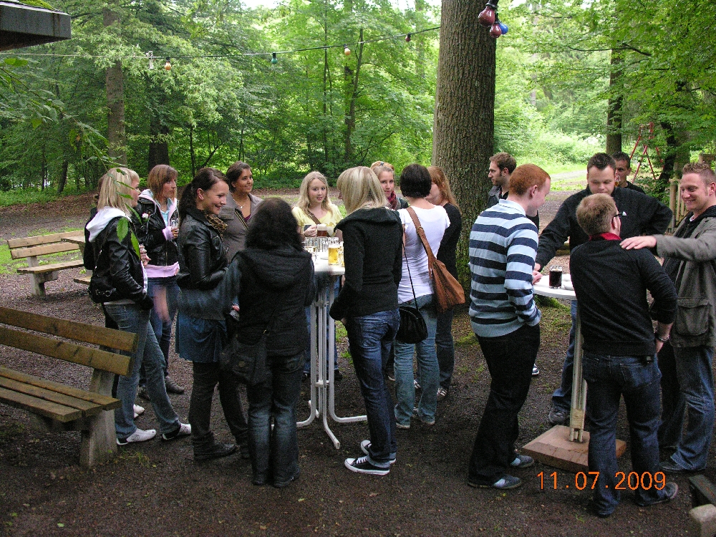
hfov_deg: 52.6
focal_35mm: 35
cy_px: 268
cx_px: 358
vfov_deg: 40.7
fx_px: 724
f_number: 2.8
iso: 400
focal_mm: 8.9
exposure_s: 1/30
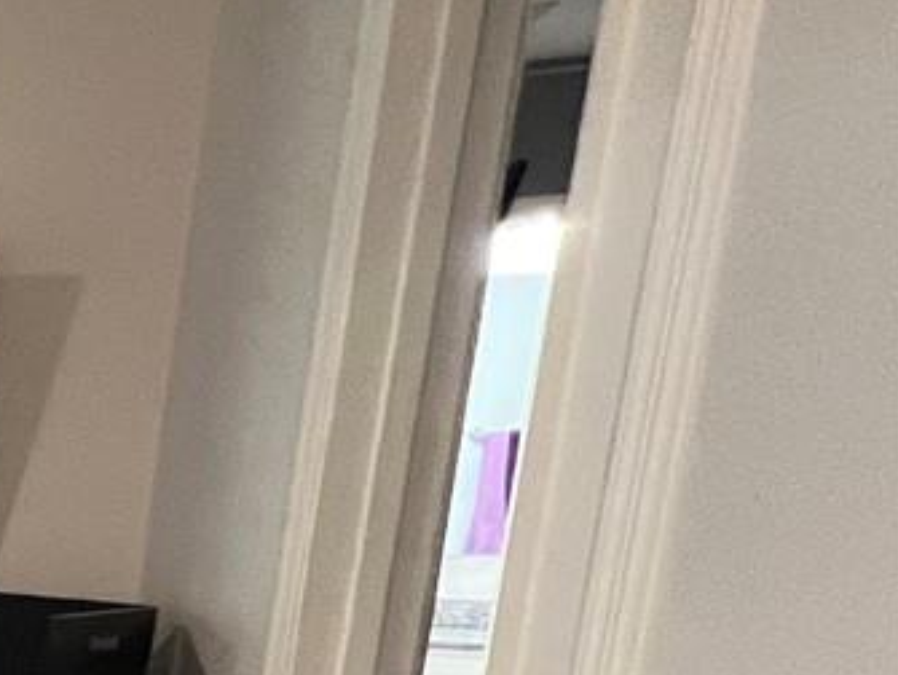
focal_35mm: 62
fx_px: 1610
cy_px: 763
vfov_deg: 22.2
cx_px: -1241
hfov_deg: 15.4
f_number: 1.8
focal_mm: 1.57
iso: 320
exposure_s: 1/60
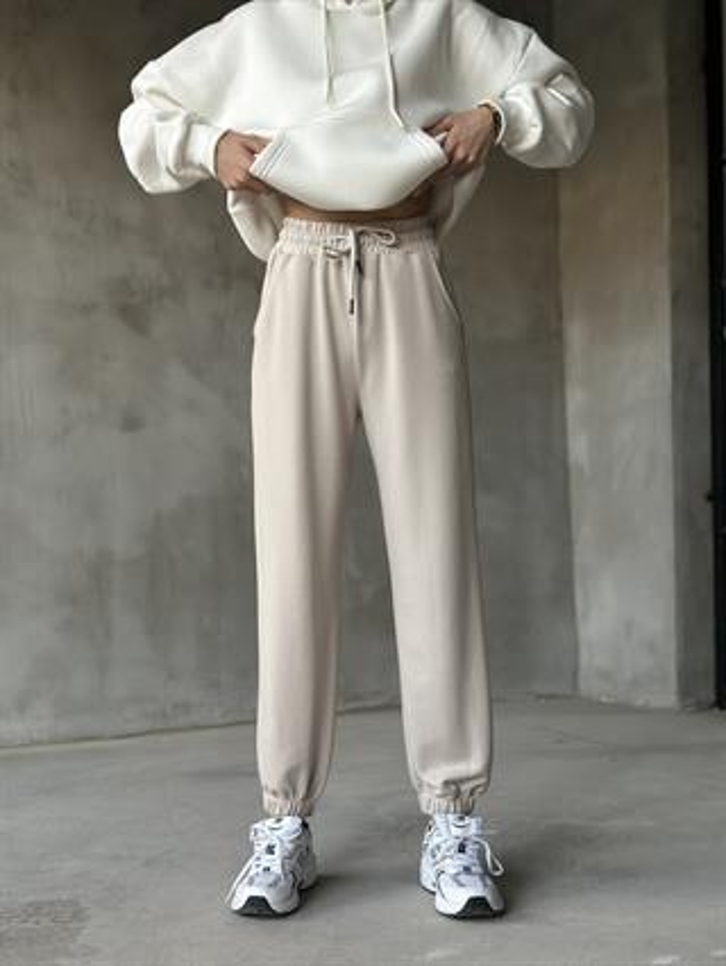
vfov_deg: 39.6
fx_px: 1341
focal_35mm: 48
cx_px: 363
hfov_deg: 30.3
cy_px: 483
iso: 200
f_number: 1.78
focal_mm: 6.86
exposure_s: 1/60
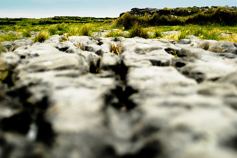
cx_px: 118
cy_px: 79
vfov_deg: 19.0
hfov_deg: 28.0
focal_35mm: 72
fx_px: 474
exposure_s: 1/125
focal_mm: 48
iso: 100
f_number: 4.5
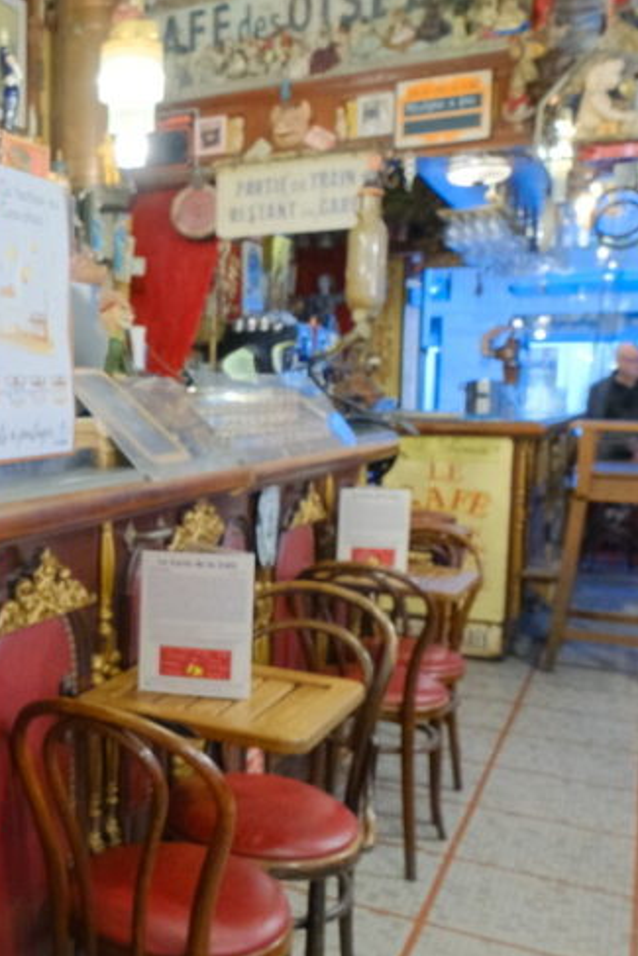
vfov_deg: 49.5
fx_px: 1036
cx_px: -71
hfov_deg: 30.5
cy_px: 489
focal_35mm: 39
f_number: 4.5
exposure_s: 1/15
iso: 2500
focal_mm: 10
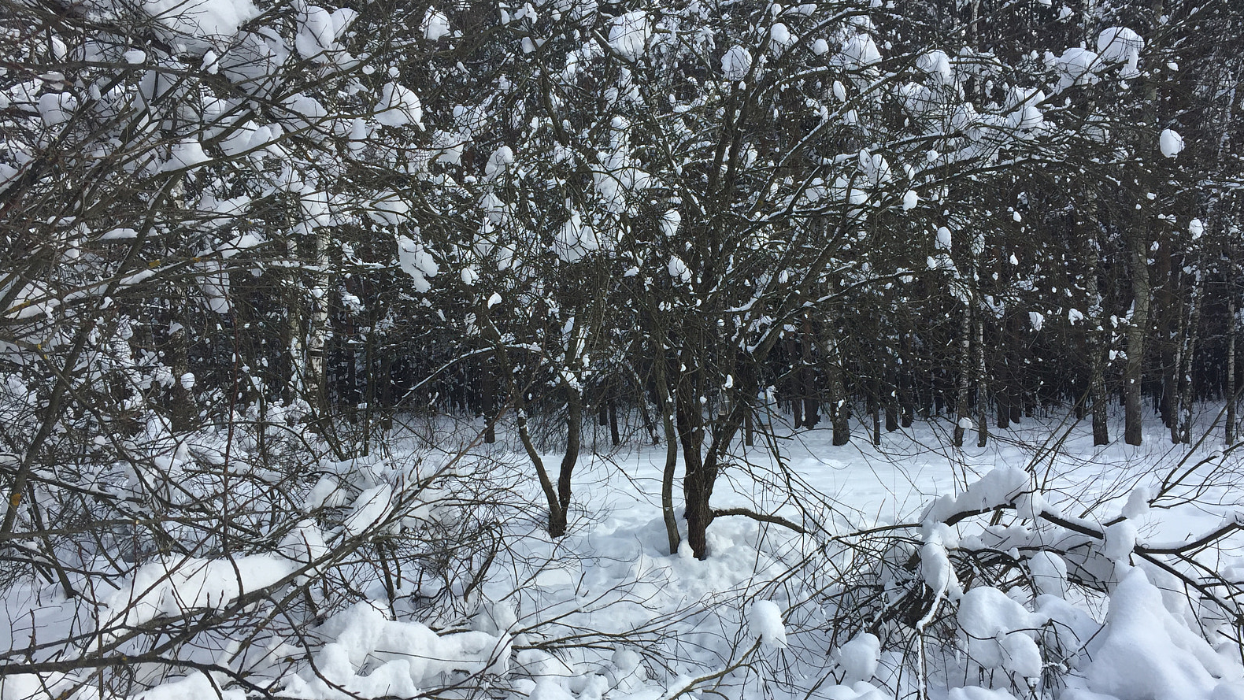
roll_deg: -0.1
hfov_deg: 61.0
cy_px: 414
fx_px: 1056
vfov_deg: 36.6
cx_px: 628
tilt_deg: -1.2
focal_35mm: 32
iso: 32
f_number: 2.2
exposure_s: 1/1099
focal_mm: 4.15
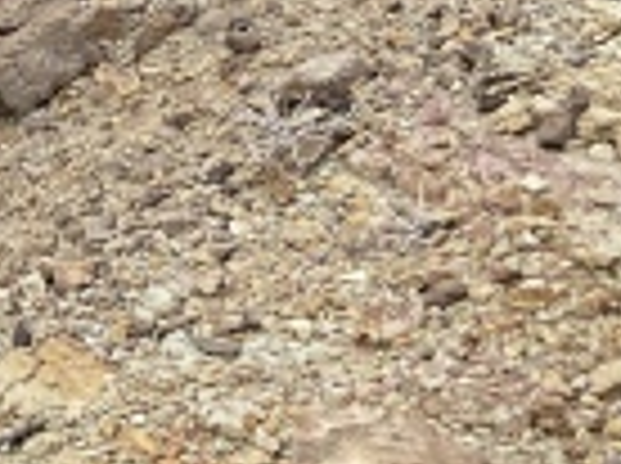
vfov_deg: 11.3
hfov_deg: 13.1
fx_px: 2167
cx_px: -788
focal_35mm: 121
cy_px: -387
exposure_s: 1/1170
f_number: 1.8
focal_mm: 4.25
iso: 32
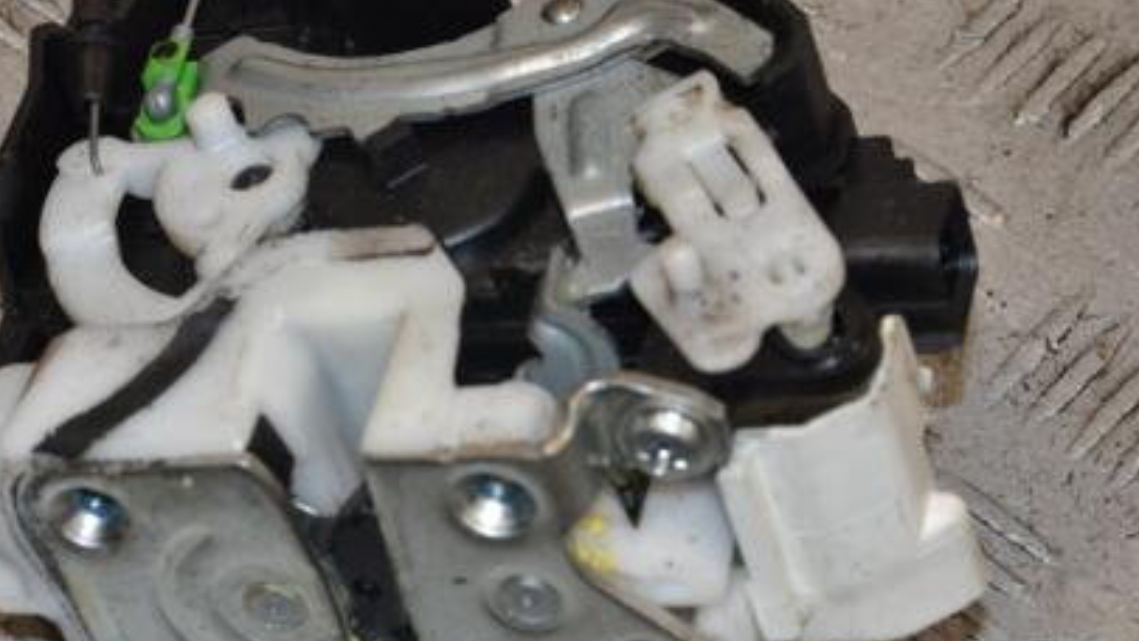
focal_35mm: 163
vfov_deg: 7.5
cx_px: 411
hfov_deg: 13.2
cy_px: 337
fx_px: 4924
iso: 800
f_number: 7.1
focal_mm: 70
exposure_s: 1/200
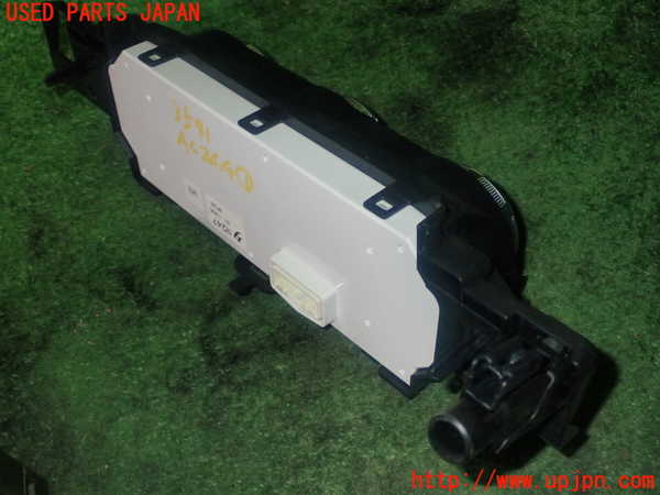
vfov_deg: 32.9
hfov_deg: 42.9
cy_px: 248
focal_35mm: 44
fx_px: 839
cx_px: 330
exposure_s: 1/40
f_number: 9
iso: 320
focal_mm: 7.84
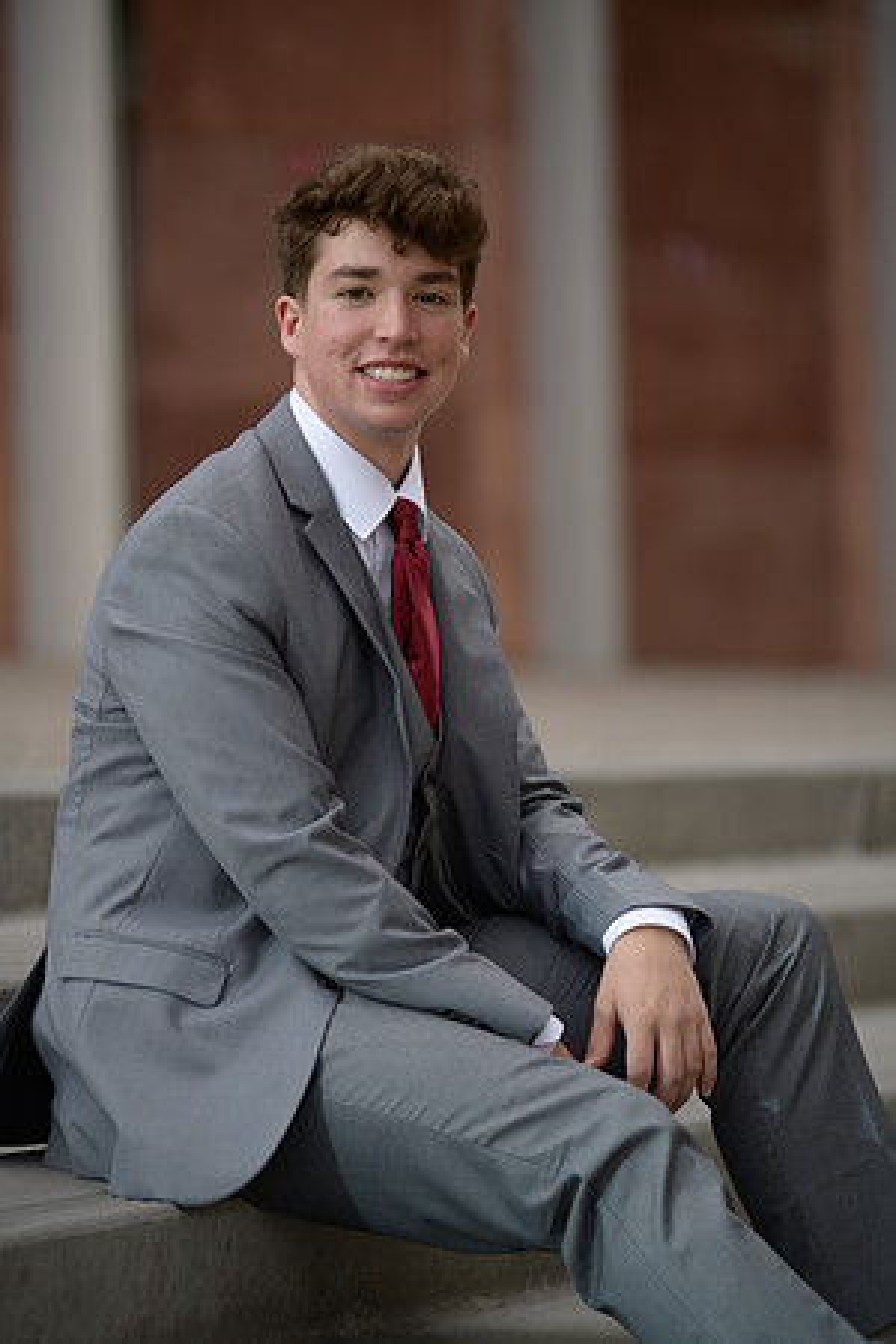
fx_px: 5600
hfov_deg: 9.1
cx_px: 448
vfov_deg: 13.7
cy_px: 672
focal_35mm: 150
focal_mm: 150
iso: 250
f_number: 2.8
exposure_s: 1/640
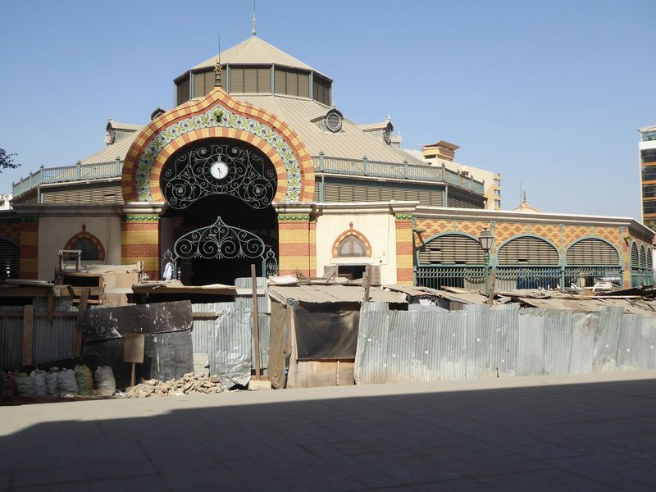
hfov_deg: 44.8
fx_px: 796
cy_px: 246
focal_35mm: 42
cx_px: 328
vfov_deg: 34.3
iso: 80
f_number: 3.8
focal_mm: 7.2
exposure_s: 1/800
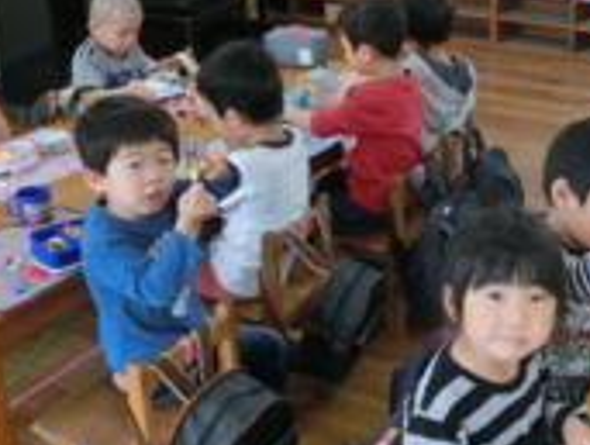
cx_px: 504
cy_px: 172
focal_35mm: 56
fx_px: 956
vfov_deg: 26.1
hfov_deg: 32.9
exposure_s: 1/125
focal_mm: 4.24
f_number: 3
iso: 250
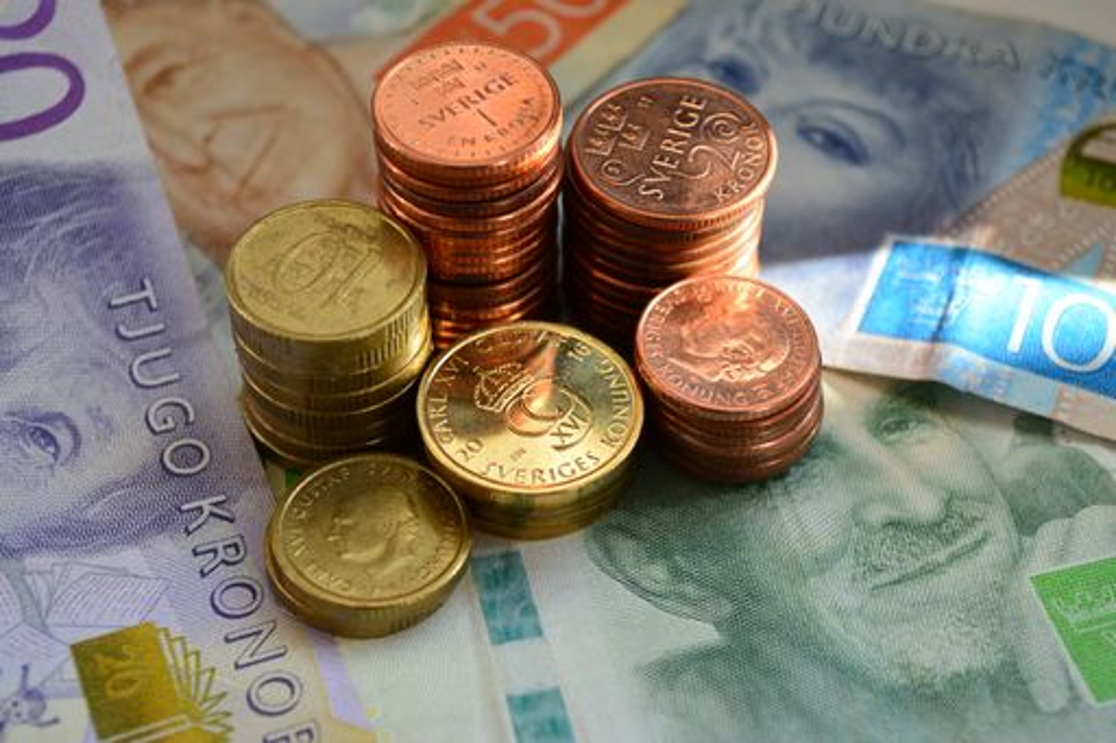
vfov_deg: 22.6
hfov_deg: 33.4
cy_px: 372
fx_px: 1859
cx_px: 558
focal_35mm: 60
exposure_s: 1/20
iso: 100
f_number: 5.6
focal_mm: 40
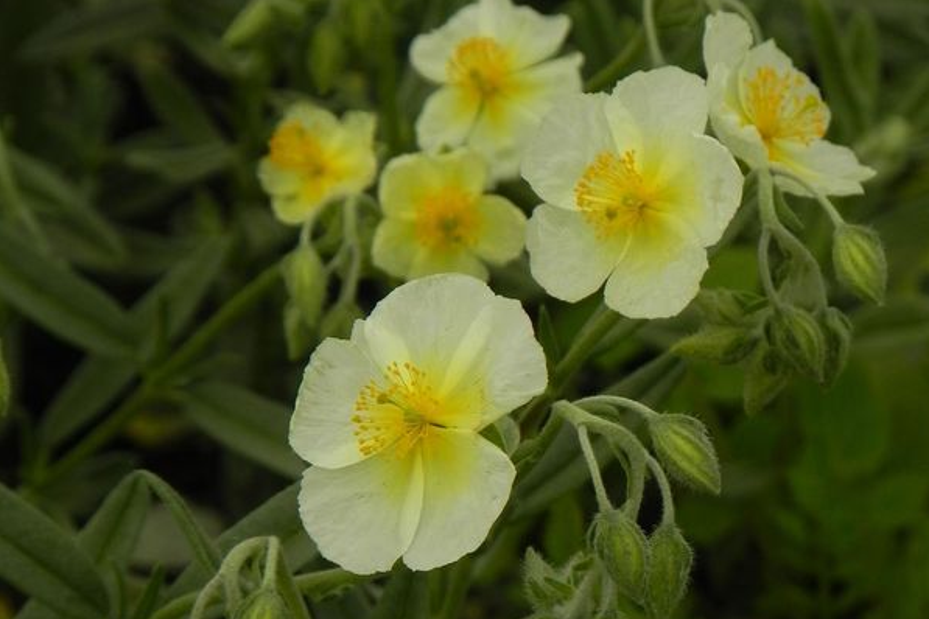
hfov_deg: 3.1
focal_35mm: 670
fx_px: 17288
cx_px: 464
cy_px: 286
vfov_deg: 2.1
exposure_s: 1/1000
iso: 160
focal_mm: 85.6
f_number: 5
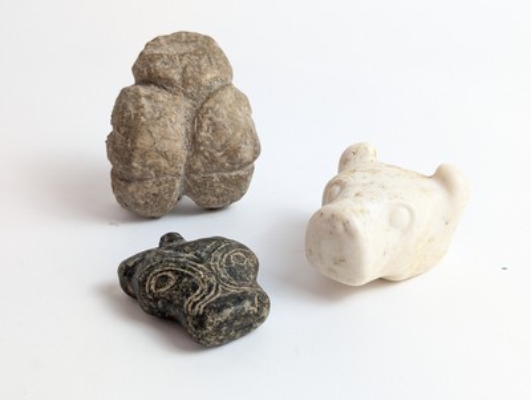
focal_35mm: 48
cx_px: 266
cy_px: 200
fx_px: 737
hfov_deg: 39.6
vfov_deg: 30.3
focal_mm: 6.81
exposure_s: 1/90
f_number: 1.85
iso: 71
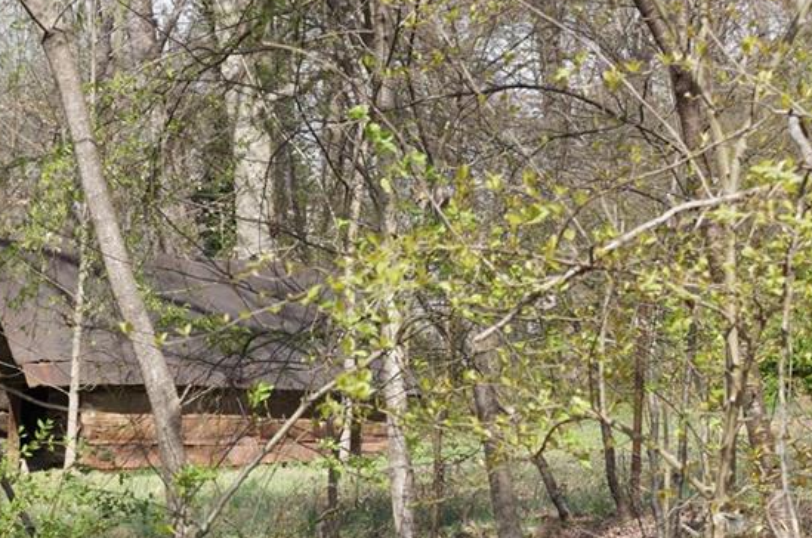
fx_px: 3466
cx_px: 191
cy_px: 219
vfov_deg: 8.9
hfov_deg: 13.3
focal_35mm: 154
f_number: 8
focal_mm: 55
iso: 100
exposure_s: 1/125
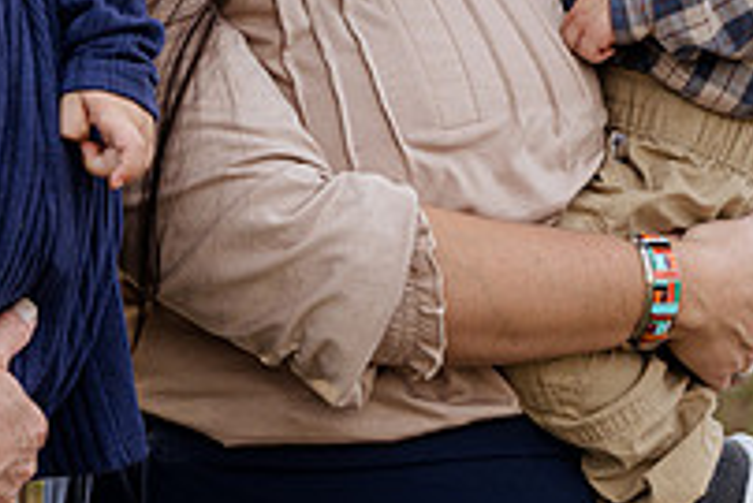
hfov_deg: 10.2
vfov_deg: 6.8
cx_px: 22
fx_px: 4207
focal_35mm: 201
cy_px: -188
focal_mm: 70
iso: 640
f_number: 5
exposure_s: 1/200
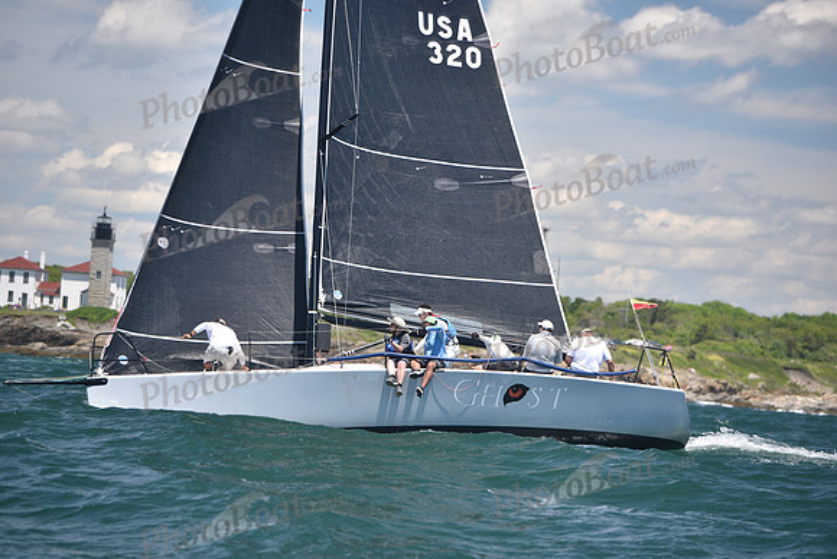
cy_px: 280
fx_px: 4186
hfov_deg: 11.4
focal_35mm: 180
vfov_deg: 7.6
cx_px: 418
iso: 200
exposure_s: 1/800
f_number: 4
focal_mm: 180
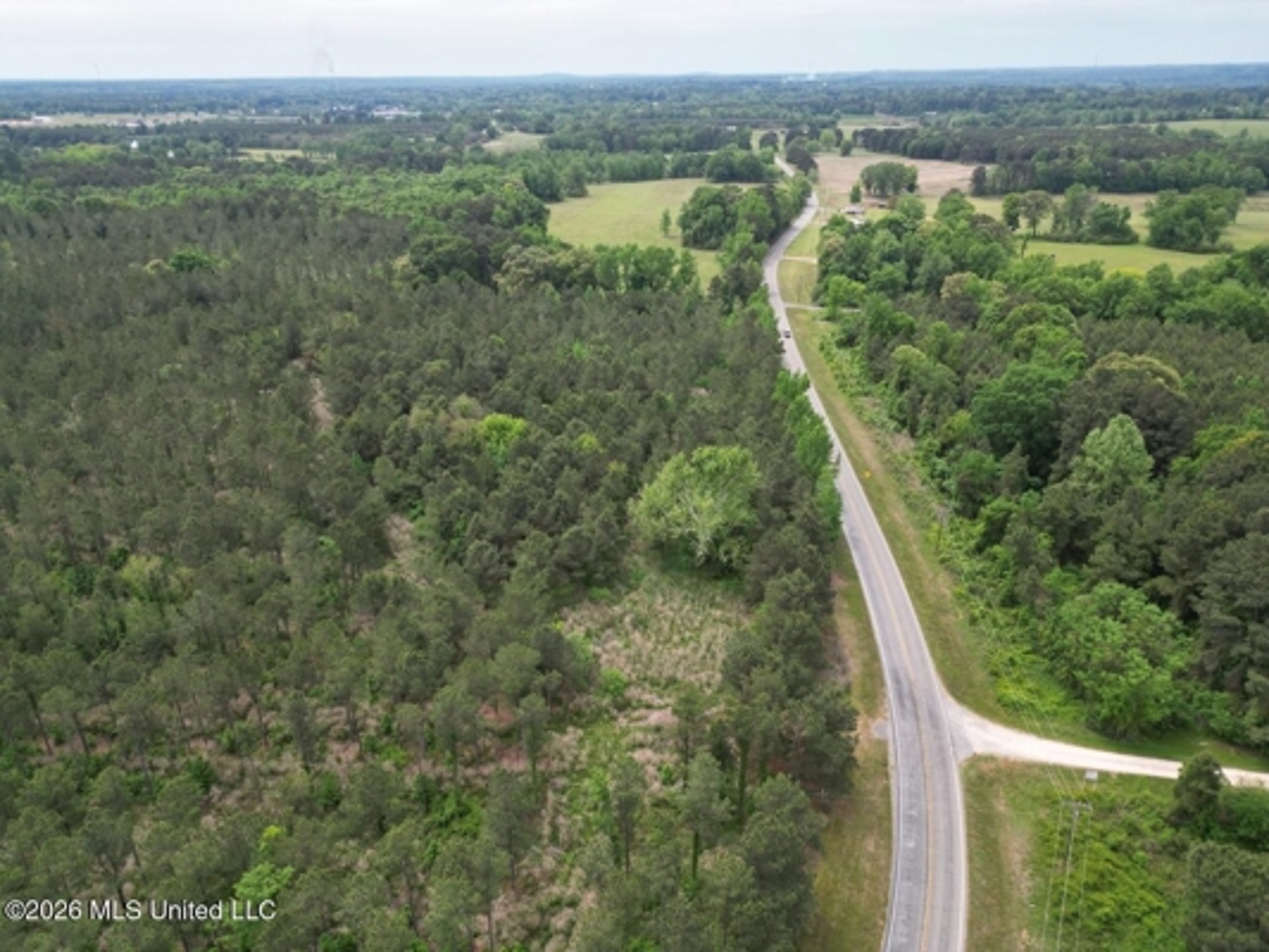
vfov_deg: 56.8
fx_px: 880
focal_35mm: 24
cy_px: 476
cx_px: 634
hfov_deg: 71.6
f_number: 1.7
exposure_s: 1/1600
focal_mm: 6.72
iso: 150
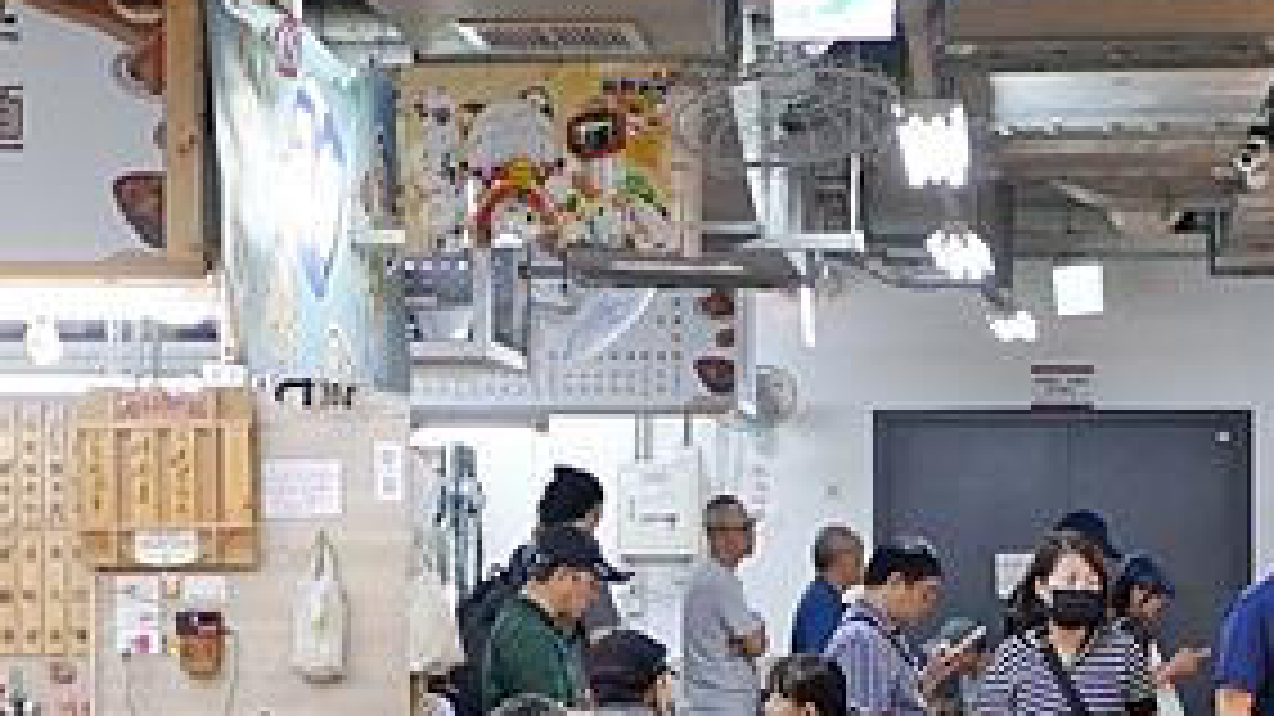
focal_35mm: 108
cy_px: 615
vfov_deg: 11.2
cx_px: 977
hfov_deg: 19.7
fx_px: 3647
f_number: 2.5
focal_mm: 14
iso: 500
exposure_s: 1/60
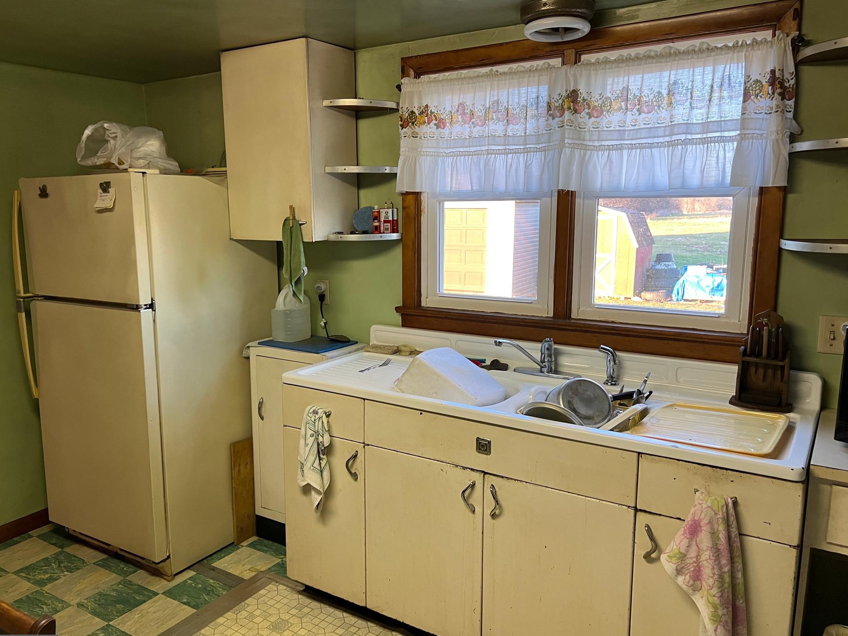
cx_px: 403
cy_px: 329
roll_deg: +0.4
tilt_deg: -8.3
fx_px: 686
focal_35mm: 28
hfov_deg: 63.4
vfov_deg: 49.7
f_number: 1.5
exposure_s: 1/60
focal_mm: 5.7
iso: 100
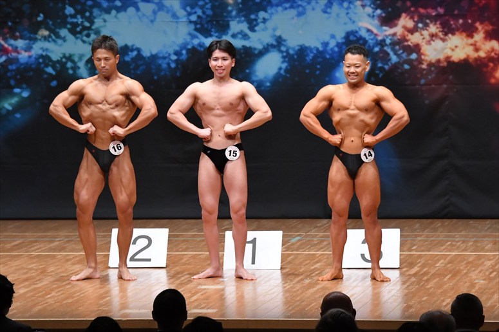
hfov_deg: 8.6
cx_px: 250
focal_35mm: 240
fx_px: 3325
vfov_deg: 5.7
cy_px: 166
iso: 6400
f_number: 5.6
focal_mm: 160
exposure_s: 1/400
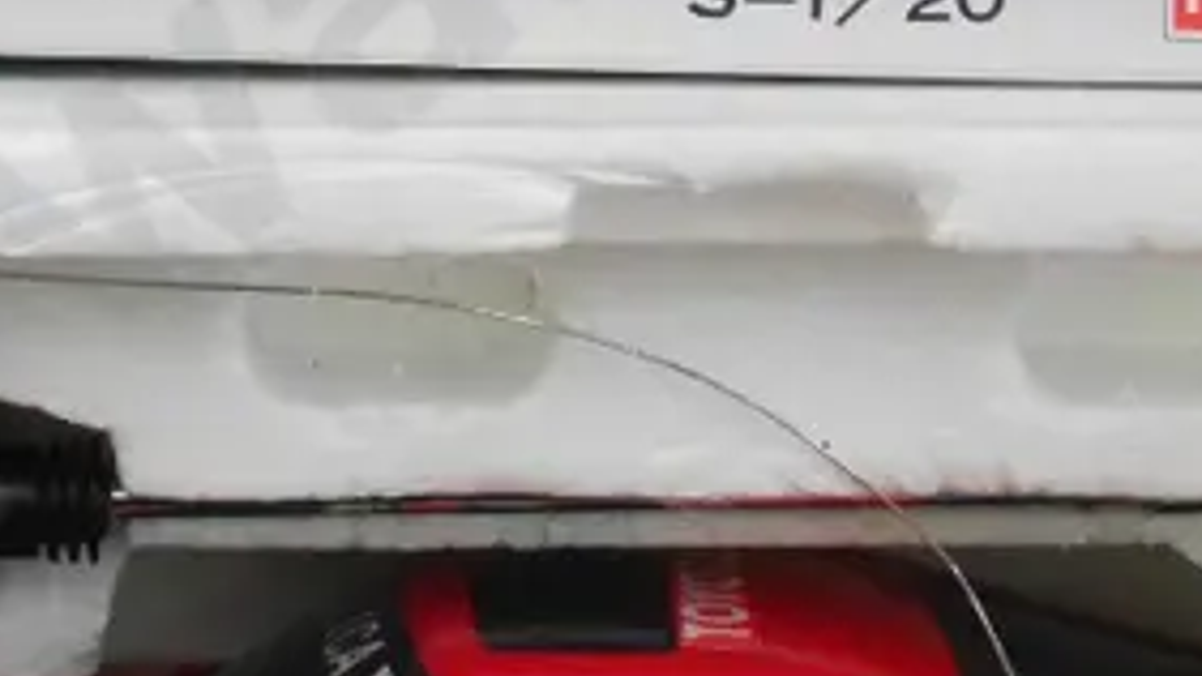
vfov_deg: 7.6
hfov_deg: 13.5
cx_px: 218
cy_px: 118
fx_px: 5067
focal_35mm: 159
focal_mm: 20
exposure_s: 1/60
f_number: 4.6
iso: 3200
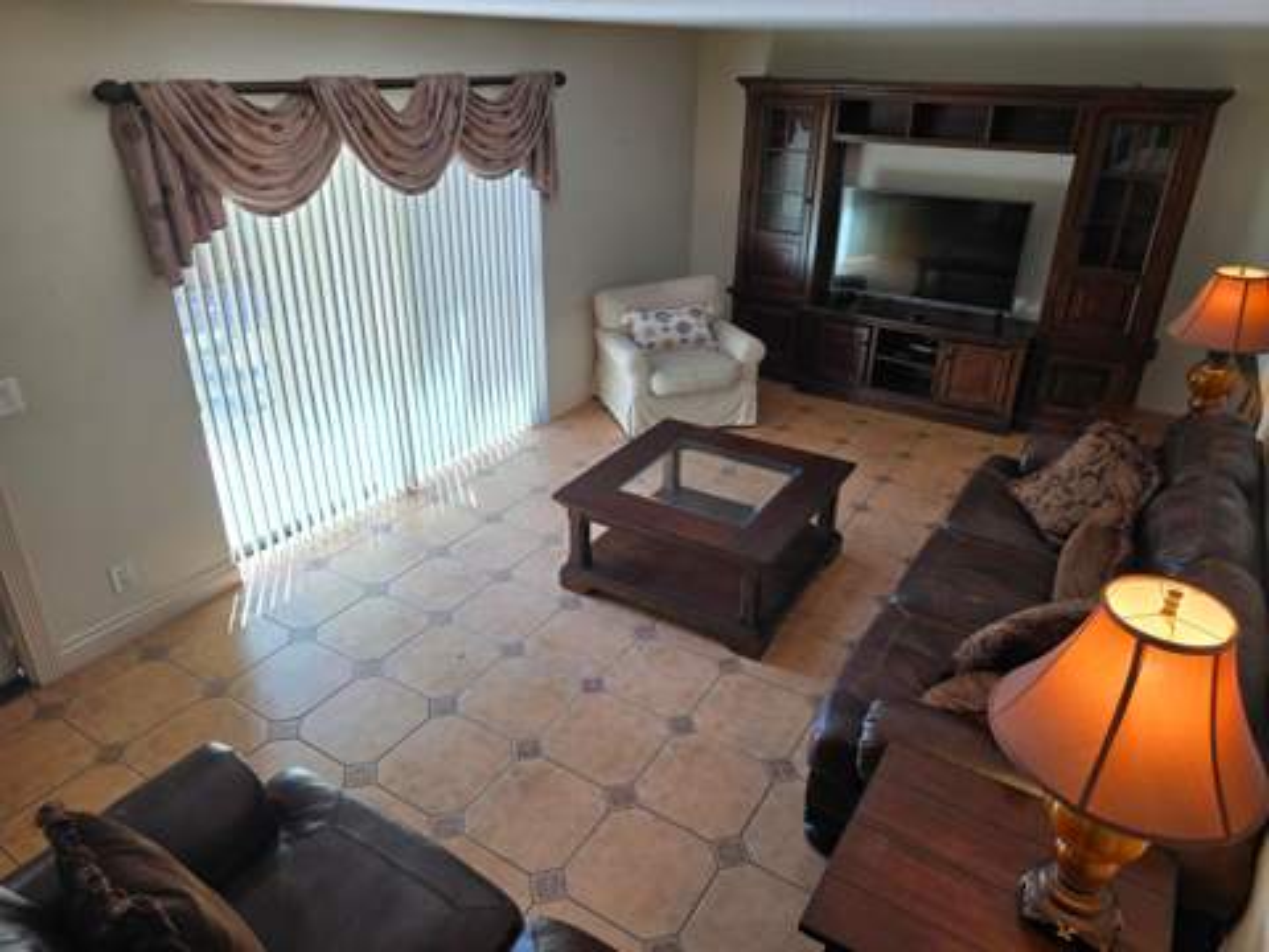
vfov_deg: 58.9
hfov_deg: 73.9
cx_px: 634
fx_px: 843
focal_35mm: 23
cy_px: 476
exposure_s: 1/120
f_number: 1.7
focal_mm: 6.3
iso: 50
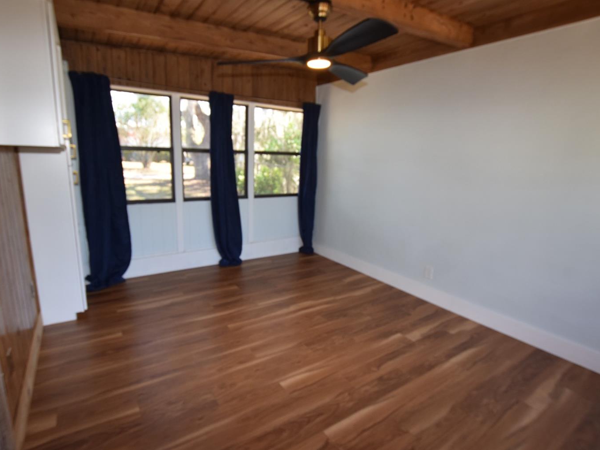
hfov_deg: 91.0
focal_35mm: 17
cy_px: 229
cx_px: 292
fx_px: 295
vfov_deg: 74.7
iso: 500
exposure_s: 1/125
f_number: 5.6
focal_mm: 10
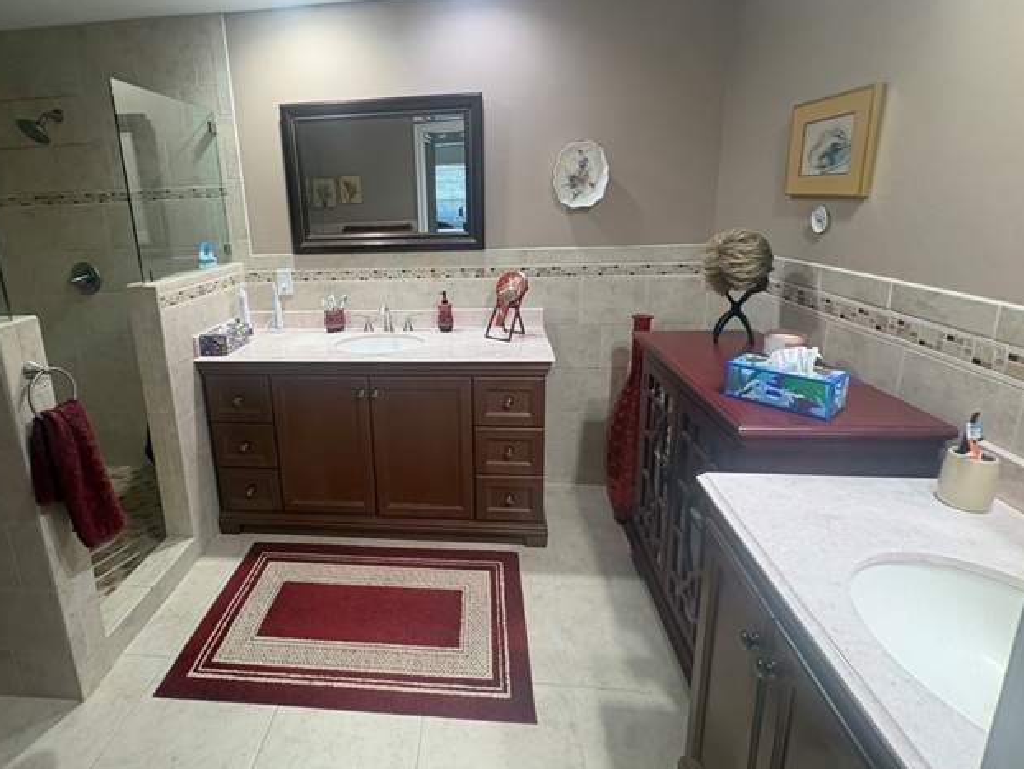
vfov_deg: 71.2
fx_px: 533
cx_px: 430
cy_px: 328
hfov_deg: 87.0
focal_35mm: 18
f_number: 2.2
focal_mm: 2.22
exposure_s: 1/60
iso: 200
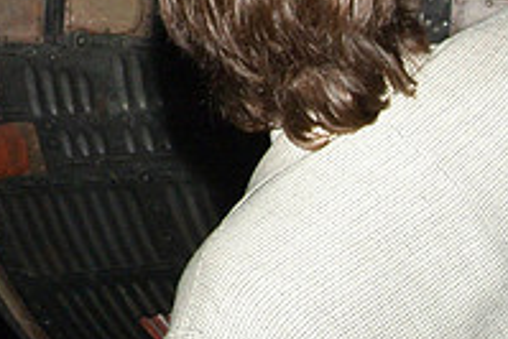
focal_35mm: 105
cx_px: -8
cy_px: -57
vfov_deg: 12.8
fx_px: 1483
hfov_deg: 18.9
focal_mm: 24
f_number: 13
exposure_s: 1/60
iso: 1600
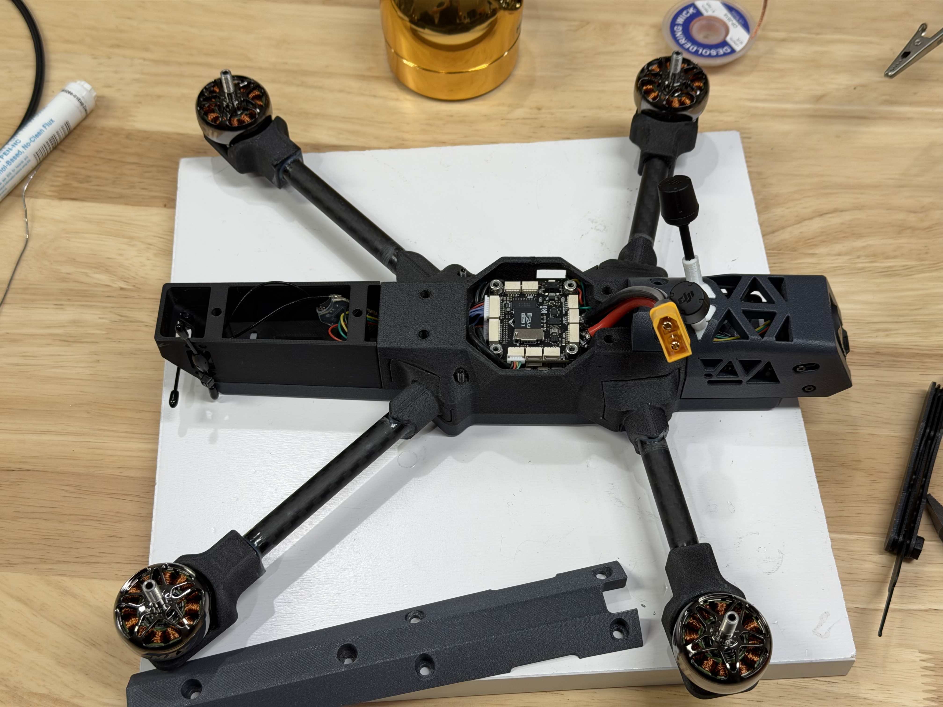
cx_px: 472
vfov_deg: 30.3
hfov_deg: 39.7
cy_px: 354
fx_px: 1308
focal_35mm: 48
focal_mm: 6.76
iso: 80
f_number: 1.78
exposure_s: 1/120
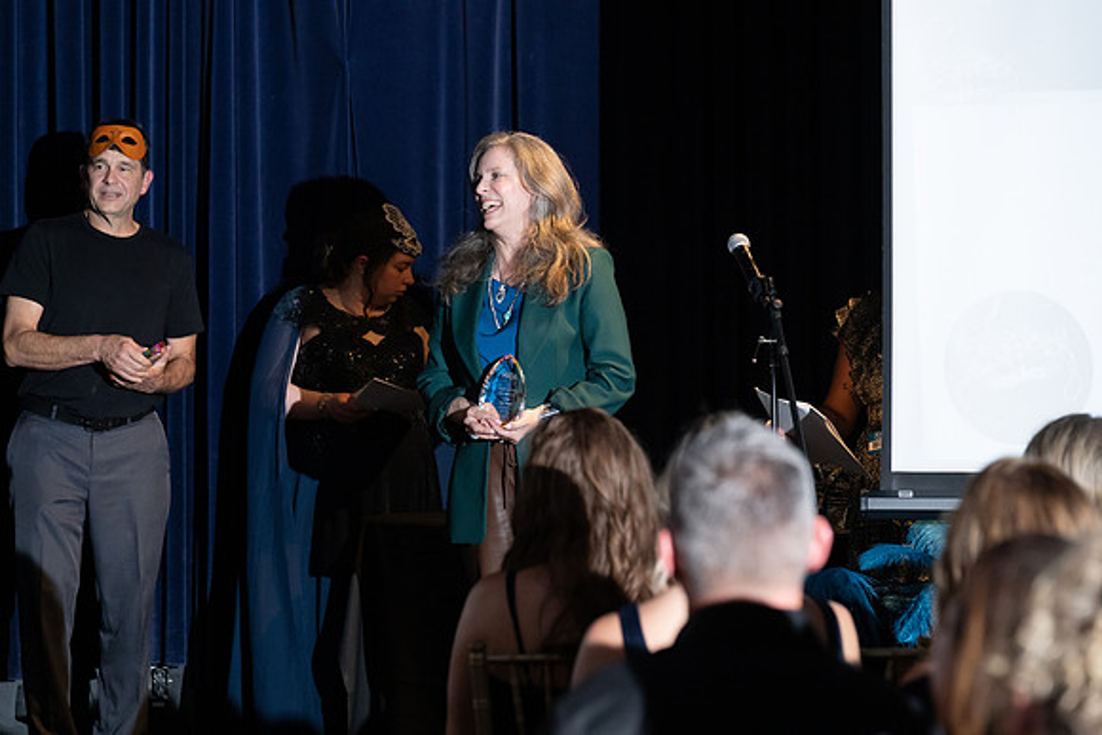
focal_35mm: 150
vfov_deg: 9.2
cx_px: 551
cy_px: 368
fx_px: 4593
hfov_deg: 13.7
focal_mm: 150
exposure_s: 1/200
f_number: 5
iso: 2500
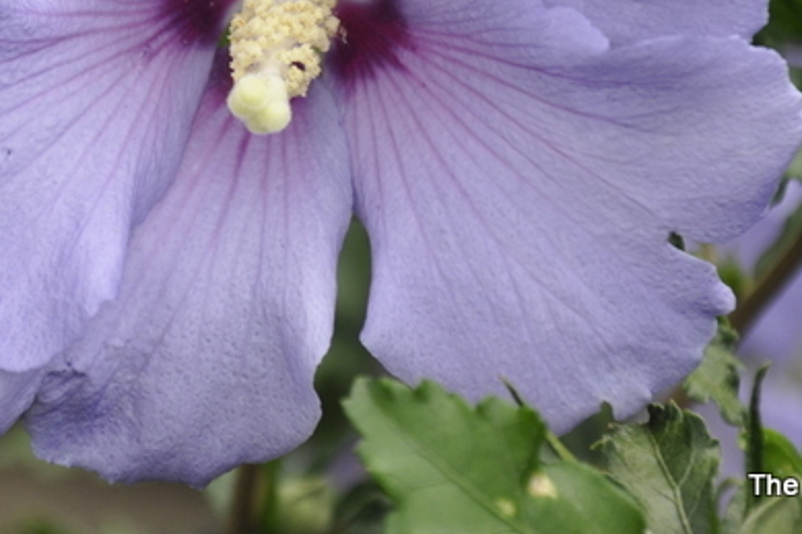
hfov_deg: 6.4
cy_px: -12
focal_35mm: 324
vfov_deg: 4.2
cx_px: 208
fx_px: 7215
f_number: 5.6
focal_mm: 105
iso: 400
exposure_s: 1/350
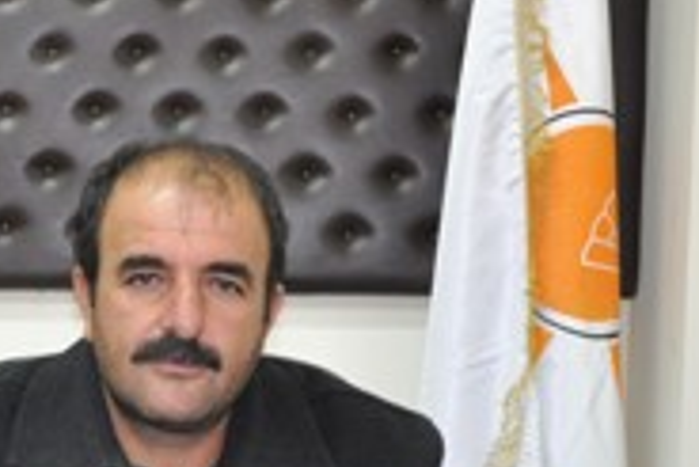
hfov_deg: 19.7
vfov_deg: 13.4
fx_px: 1982
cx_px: 87
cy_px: 357
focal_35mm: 102
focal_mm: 28
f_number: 5
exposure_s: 1/60
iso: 2000
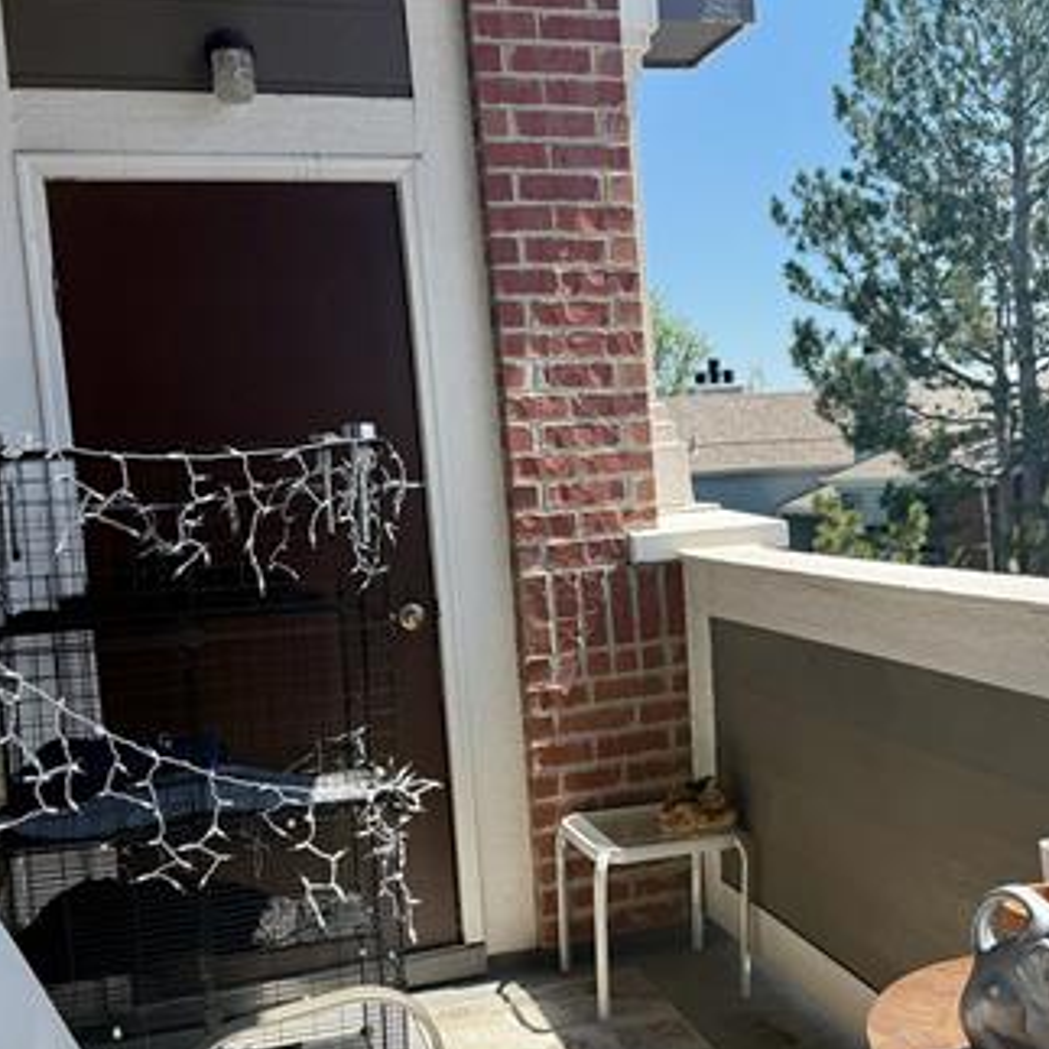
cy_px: 565
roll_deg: +3.5
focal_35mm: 42
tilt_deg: -4.3
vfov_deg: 40.0
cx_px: 750
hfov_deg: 39.2
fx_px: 1440
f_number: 1.78
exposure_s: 1/3021
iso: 100
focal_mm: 6.76
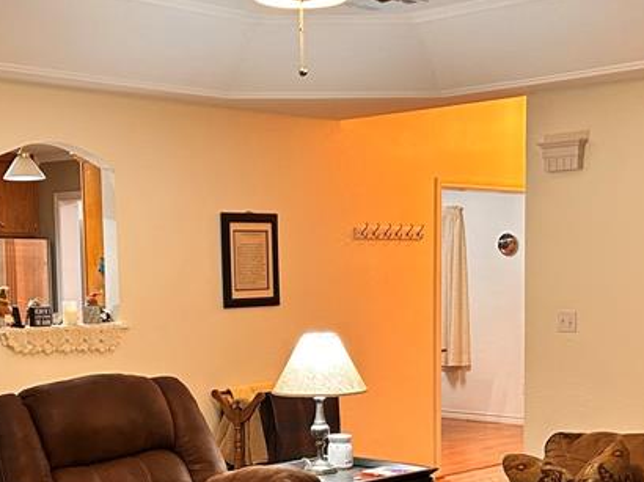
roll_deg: +0.8
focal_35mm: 65
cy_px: 397
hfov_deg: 29.8
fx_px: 1209
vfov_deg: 22.2
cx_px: 316
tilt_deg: -7.3
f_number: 1.5
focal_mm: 5.7
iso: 320
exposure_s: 1/60
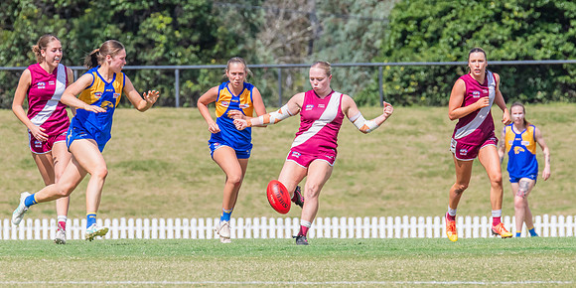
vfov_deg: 1.7
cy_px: 101
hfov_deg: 3.5
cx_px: 292
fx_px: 9529
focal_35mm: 640
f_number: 11
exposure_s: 1/1250
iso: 800
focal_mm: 420
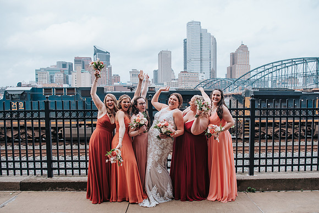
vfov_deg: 44.7
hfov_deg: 63.3
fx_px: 258
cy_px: 122
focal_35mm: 29
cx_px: 175
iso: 100
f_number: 4
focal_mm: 24
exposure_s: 1/320
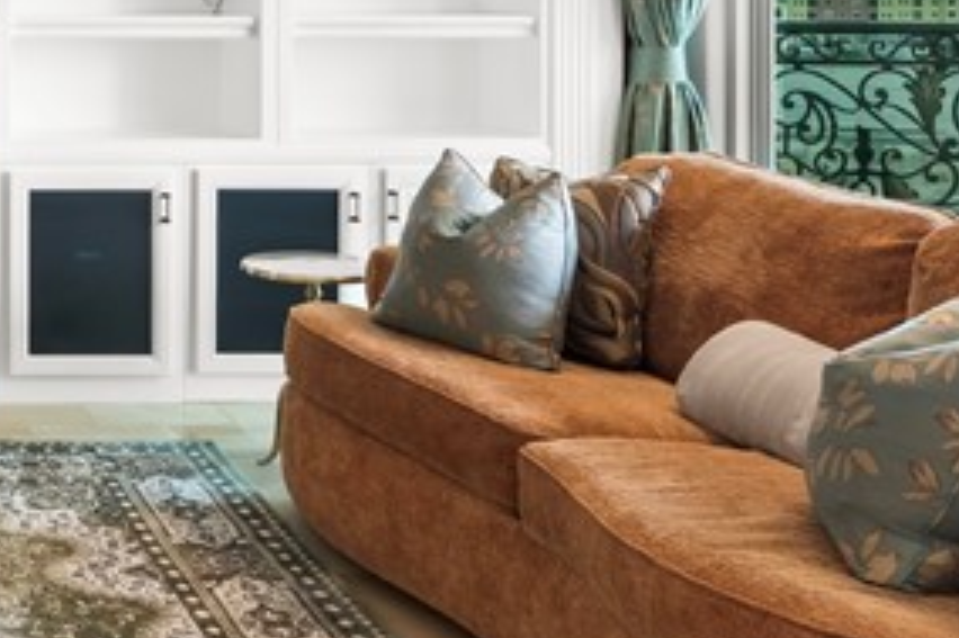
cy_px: -34
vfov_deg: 20.1
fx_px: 1730
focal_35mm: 65
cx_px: -263
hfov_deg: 26.6
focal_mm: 17
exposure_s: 1/20
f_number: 8
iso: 400
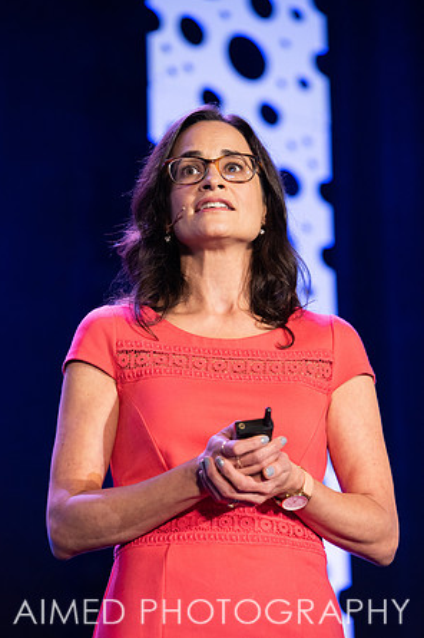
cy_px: 317
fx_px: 2955
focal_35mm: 167
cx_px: 212
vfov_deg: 12.3
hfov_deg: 8.2
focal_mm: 165
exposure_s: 1/200
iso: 1250
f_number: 5
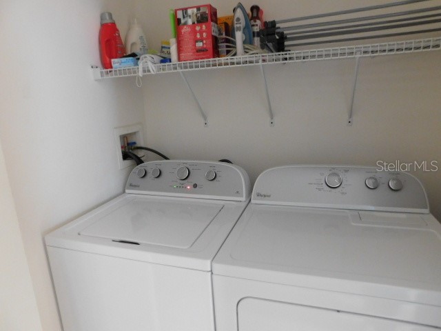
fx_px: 293
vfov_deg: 58.9
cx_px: 220
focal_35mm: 23
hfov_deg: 73.9
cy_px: 166
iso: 400
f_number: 3
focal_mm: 4
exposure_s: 1/15
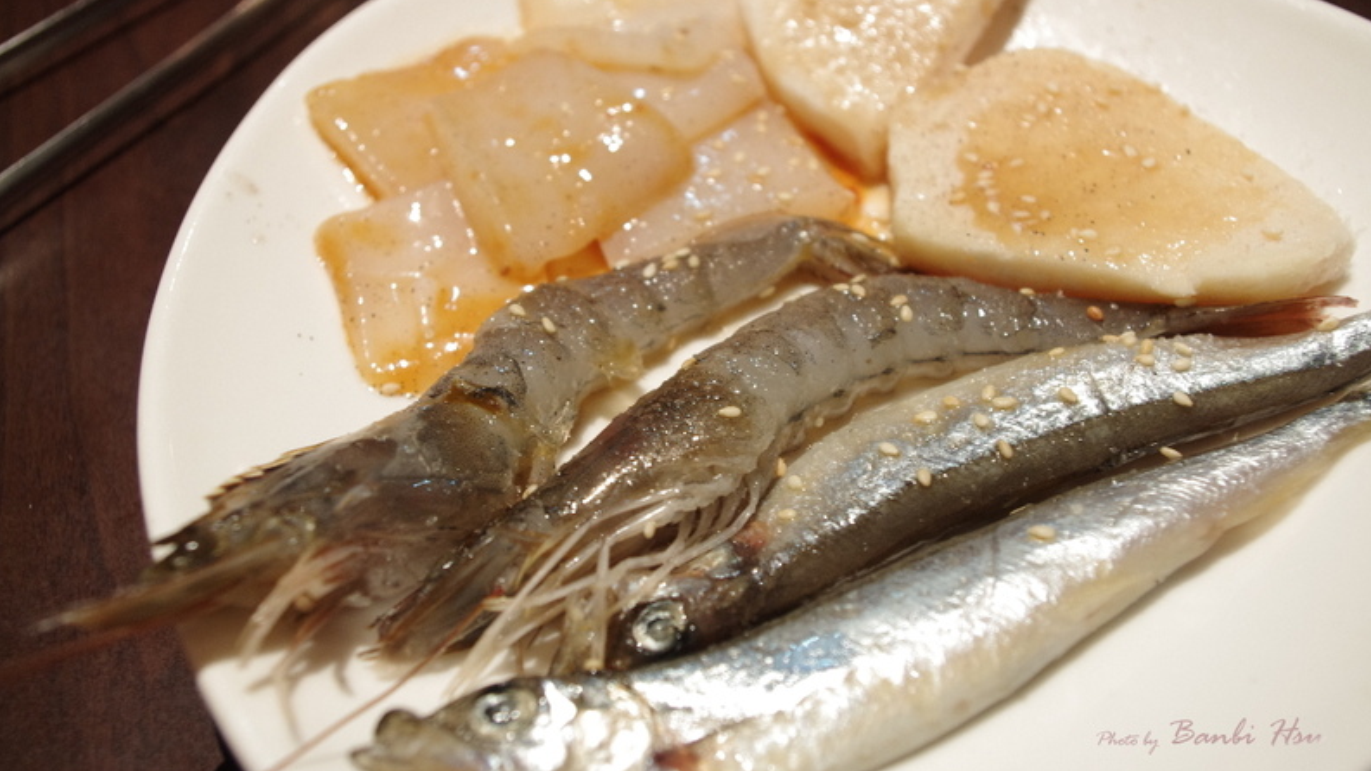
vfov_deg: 31.2
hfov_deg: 52.8
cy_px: 379
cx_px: 685
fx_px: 1381
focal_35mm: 38
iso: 800
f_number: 5
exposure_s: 1/40
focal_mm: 24.38
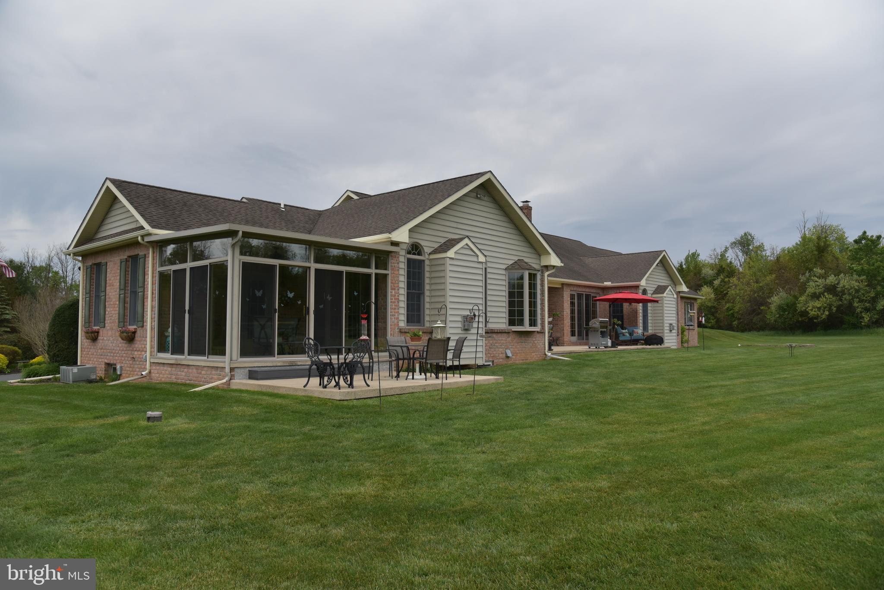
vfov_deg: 53.2
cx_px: 442
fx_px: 590
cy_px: 295
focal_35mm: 24
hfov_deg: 73.7
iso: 800
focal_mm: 24
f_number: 5.6
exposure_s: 1/4000
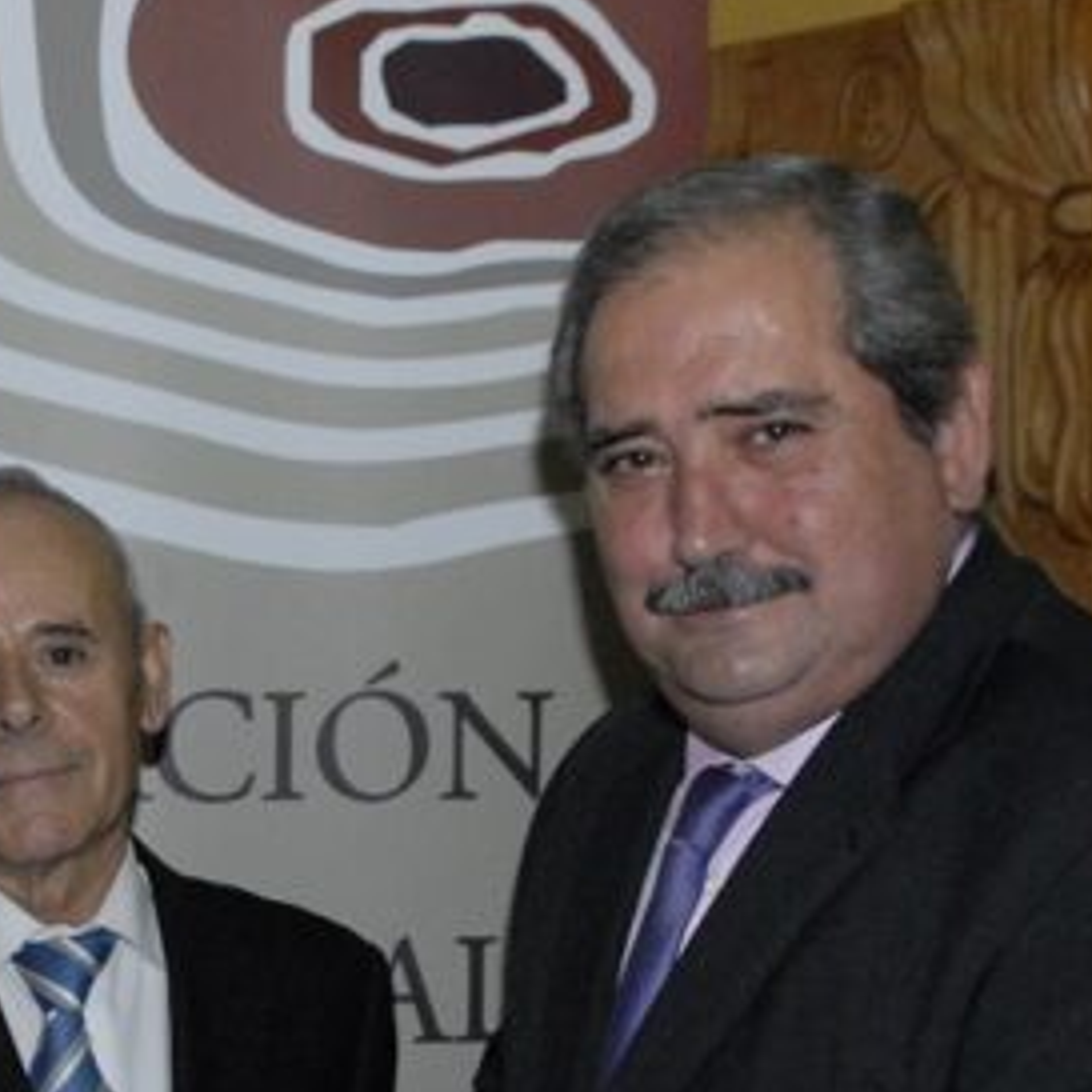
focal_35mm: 68
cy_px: 944
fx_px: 2434
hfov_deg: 24.2
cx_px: 4
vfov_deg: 24.7
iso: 1250
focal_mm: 19
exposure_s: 1/60
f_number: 5.6
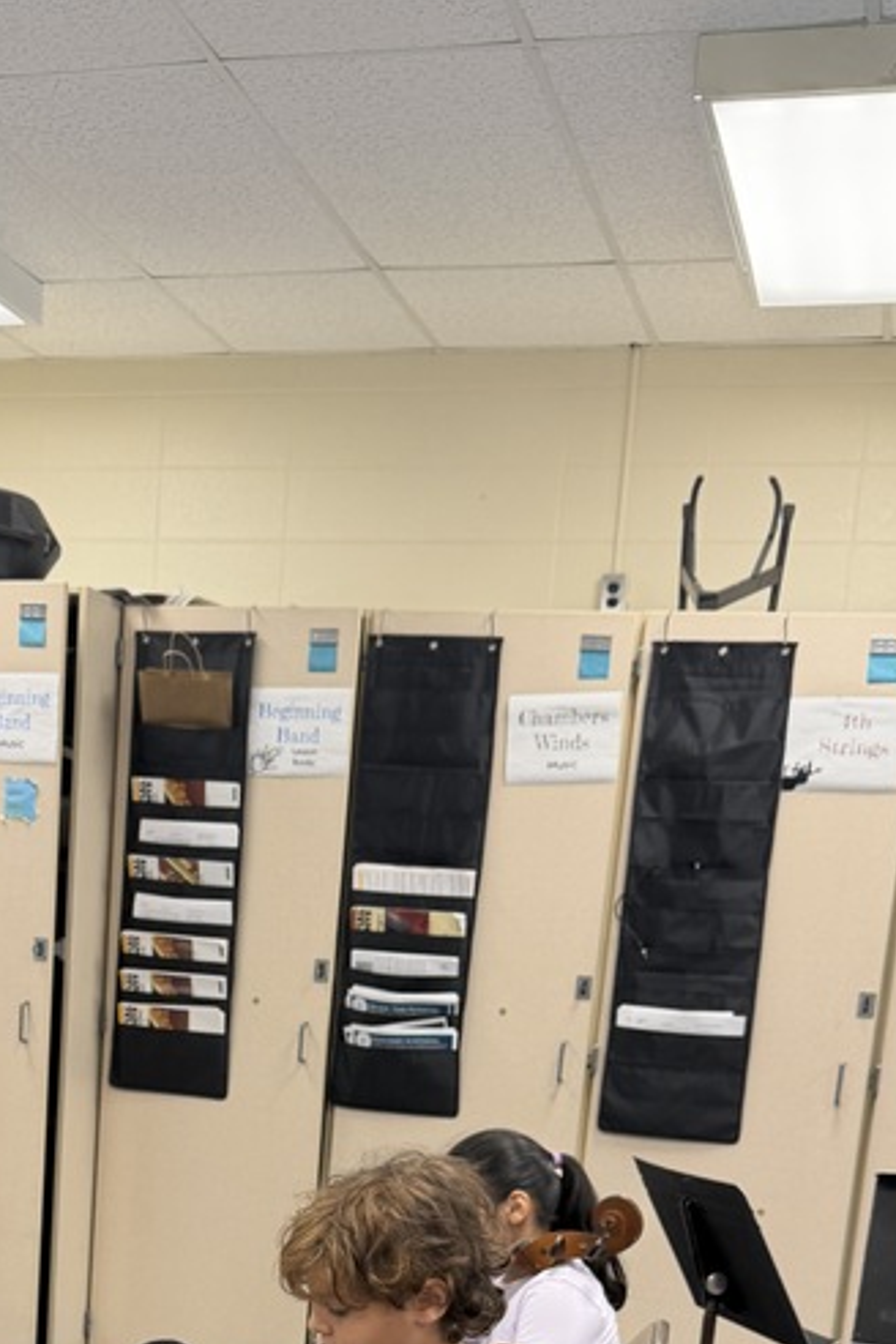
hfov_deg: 25.7
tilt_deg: -11.0
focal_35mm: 52
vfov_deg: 34.9
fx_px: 1941
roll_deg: -5.2
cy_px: 1328
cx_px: 249
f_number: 1.78
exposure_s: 1/60
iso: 125
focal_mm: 6.76
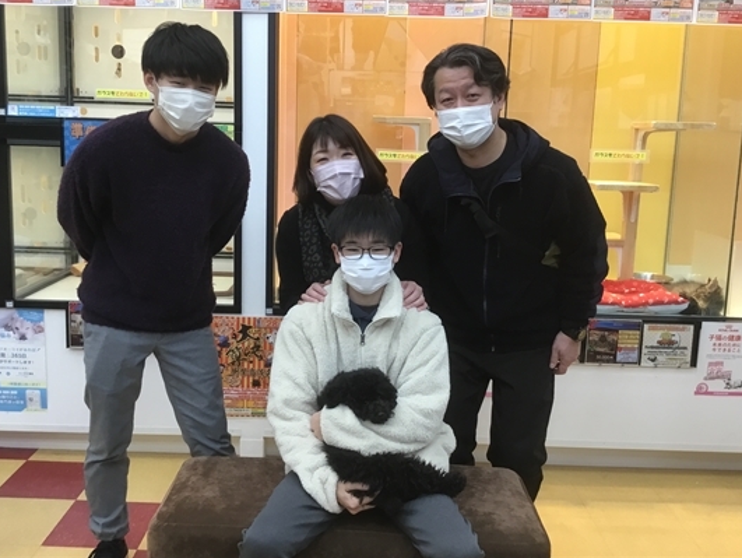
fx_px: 751
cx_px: 359
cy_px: 245
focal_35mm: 35
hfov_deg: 52.6
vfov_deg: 40.7
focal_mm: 3.3
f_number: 2.4
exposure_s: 1/30
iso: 64
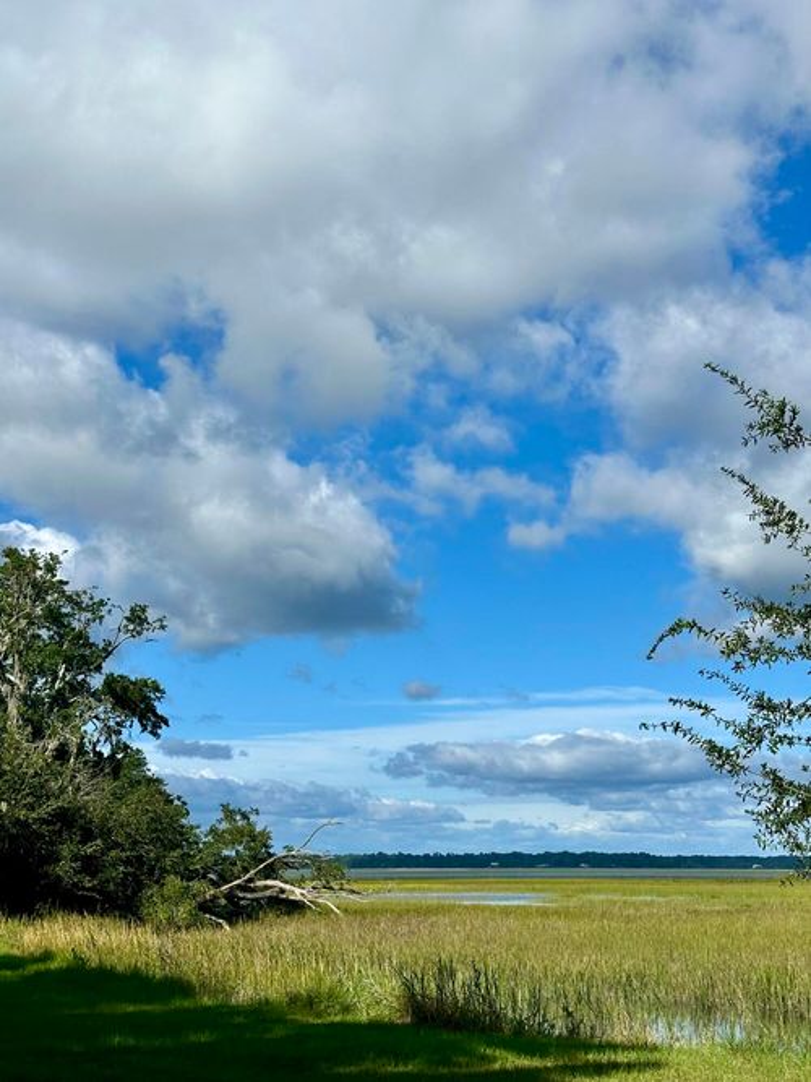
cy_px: 541
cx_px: 406
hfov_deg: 30.3
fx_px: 1500
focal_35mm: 48
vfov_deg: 39.7
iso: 64
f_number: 1.78
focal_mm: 6.86
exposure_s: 1/7634
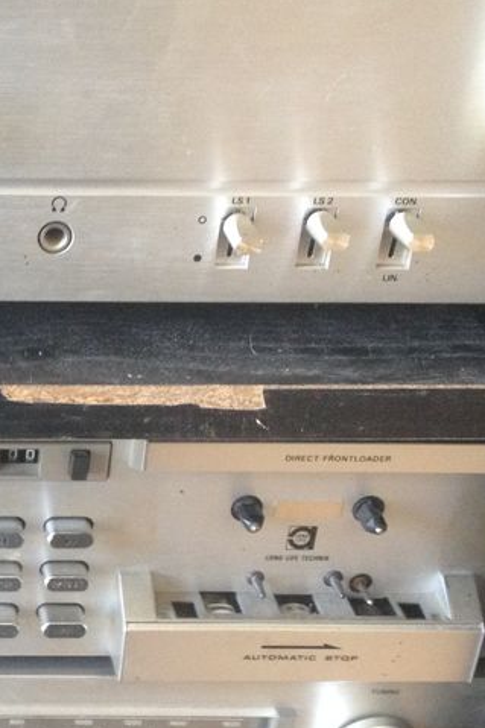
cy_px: 418
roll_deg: -1.8
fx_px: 1537
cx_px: -79
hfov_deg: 17.2
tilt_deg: -31.1
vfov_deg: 26.6
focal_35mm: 76
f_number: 2.4
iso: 200
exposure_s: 1/20
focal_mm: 4.28
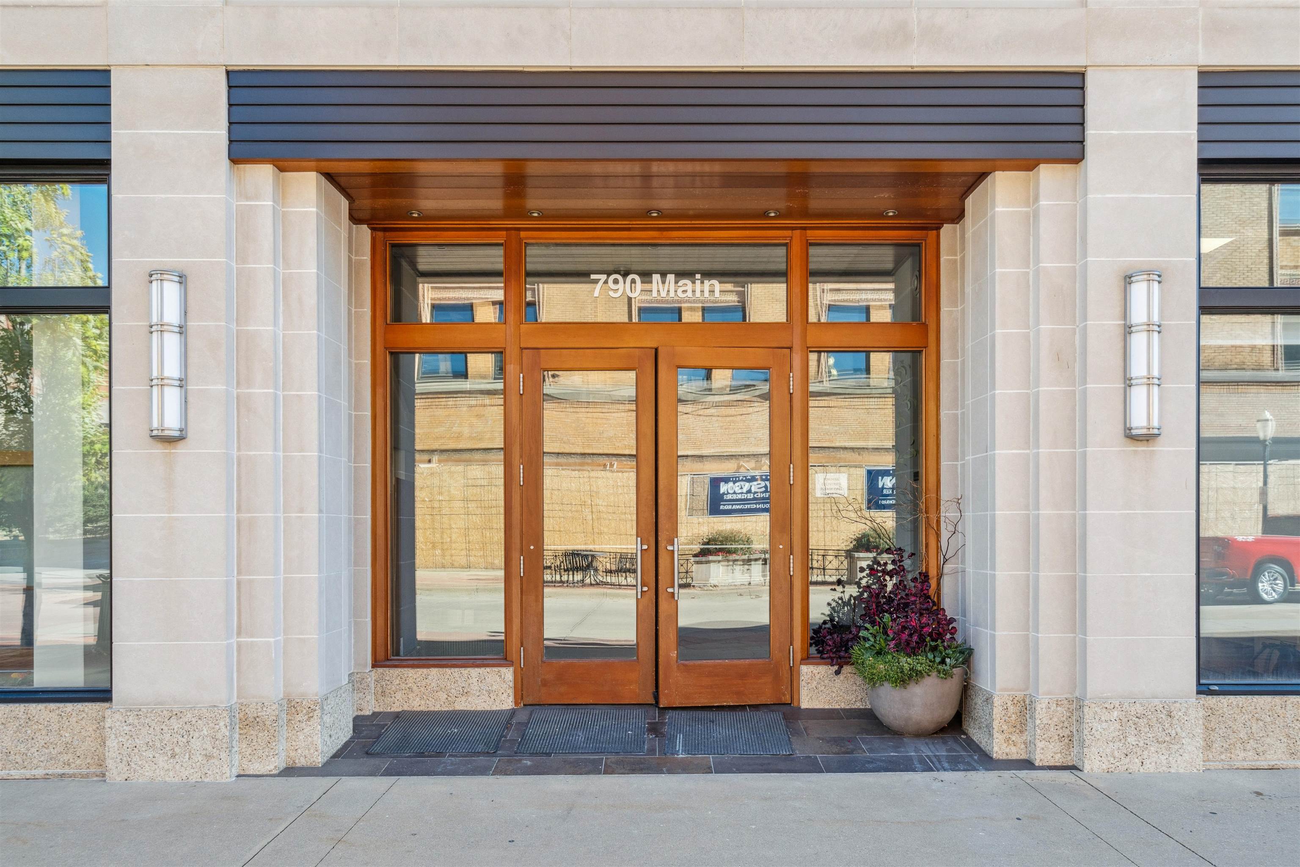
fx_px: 830
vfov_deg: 55.1
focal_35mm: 23
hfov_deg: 76.1
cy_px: 434
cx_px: 650
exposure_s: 1/200
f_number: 10
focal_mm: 23
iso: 800
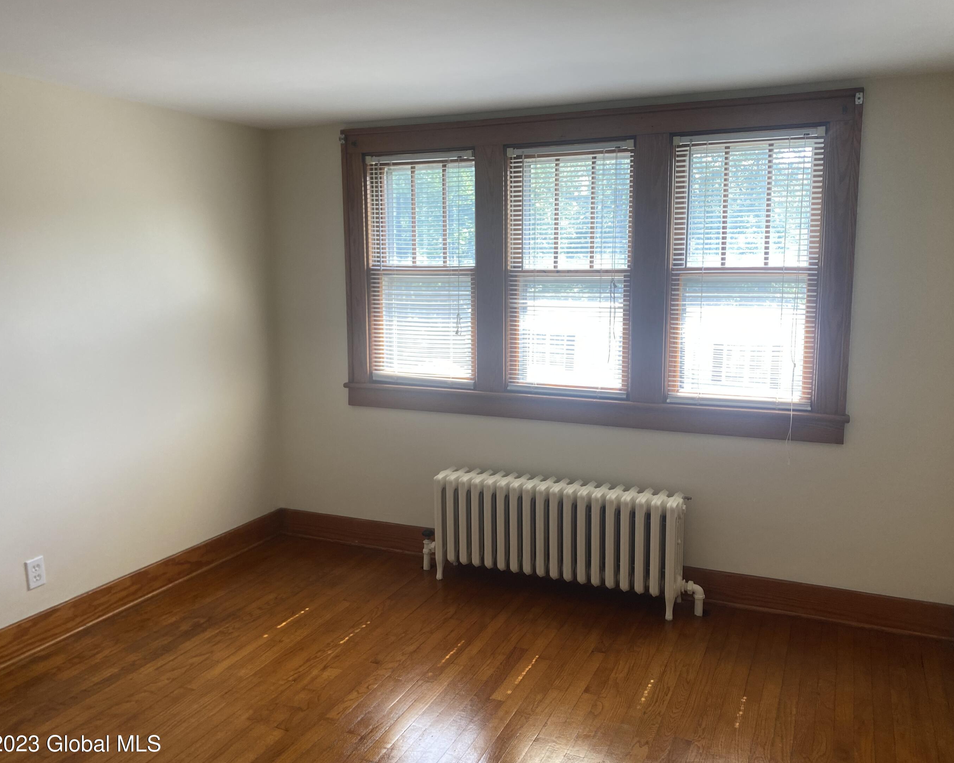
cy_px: 385
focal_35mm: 28
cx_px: 499
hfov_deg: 62.2
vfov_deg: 51.5
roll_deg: -0.4
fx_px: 791
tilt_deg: -6.7
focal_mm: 4.25
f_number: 1.8
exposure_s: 1/120
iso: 50
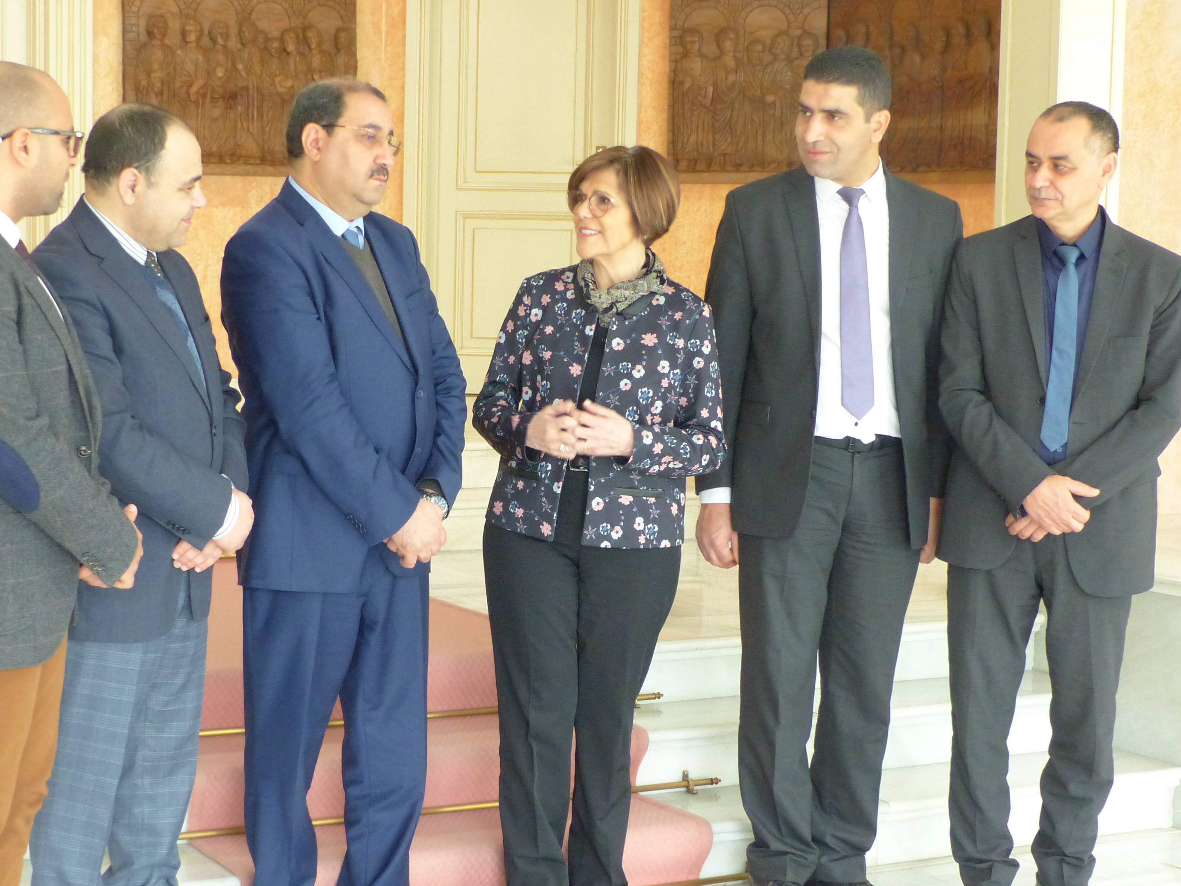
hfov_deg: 28.1
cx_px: 467
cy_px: 509
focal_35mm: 69
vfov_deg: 21.3
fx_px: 2354
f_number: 2.8
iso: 400
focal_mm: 9.8
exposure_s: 1/30
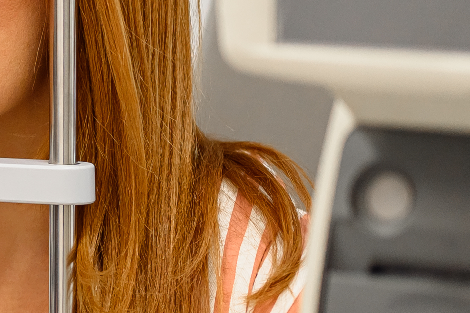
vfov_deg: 6.4
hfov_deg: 9.0
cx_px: -504
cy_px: 204
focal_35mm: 214
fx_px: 2792
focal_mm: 50
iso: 500
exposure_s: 1/200
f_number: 2.2
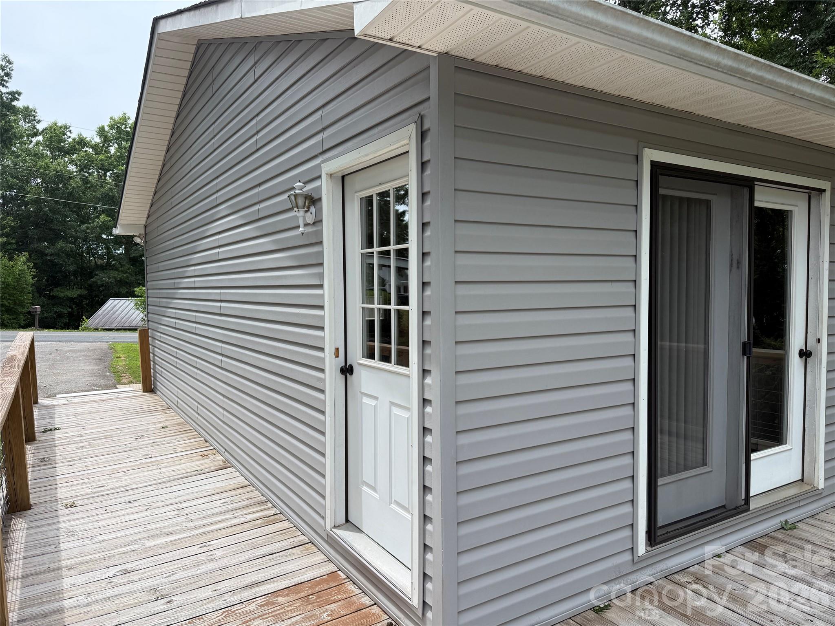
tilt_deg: -2.4
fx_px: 579
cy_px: 313
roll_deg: +0.4
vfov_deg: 56.8
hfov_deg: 71.6
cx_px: 418
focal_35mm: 24
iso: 80
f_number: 1.78
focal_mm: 6.76
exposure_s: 1/2370
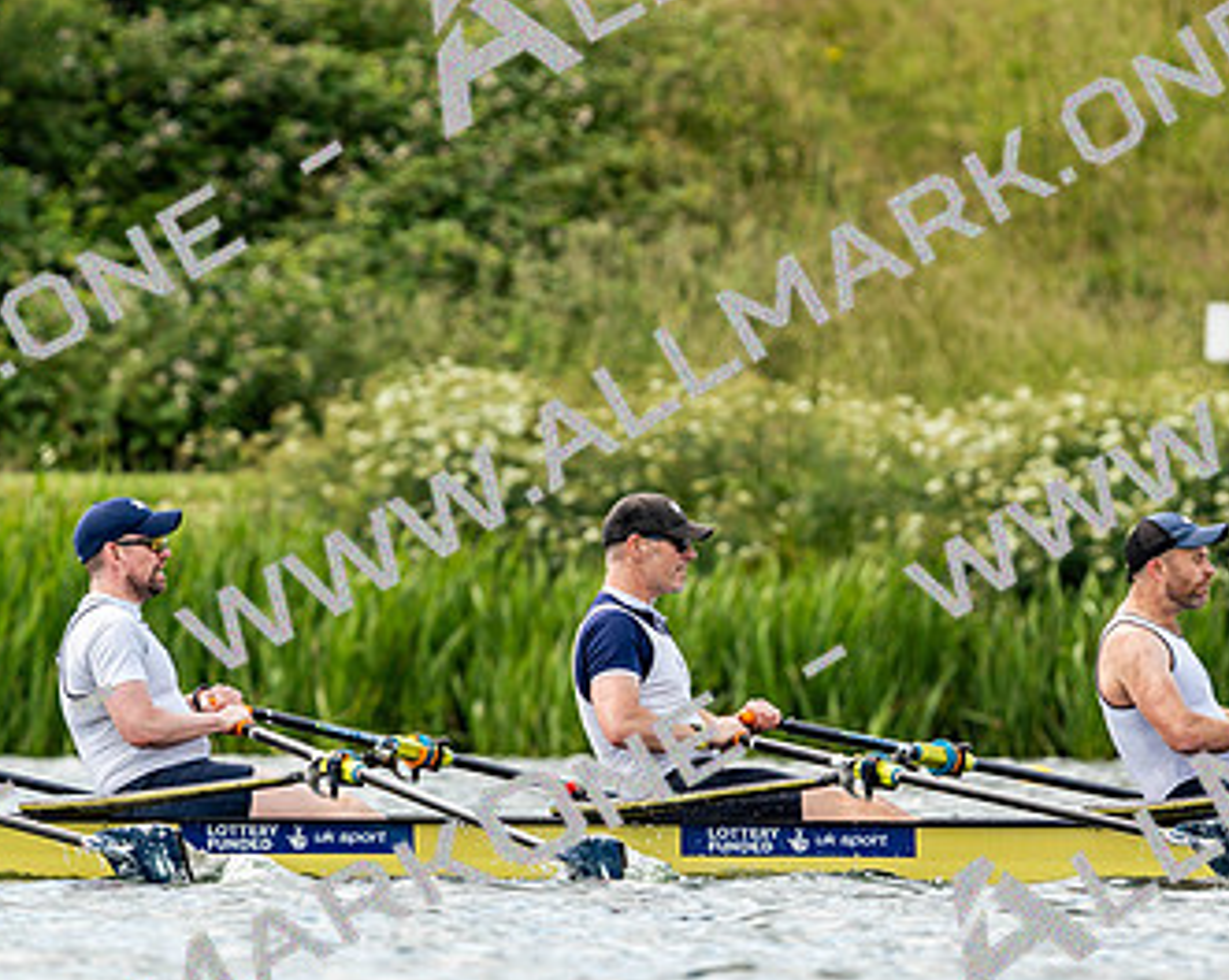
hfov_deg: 2.9
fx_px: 24596
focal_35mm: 677
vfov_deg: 2.3
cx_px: 635
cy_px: 681
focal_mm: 411
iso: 500
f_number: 6.3
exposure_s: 1/2000
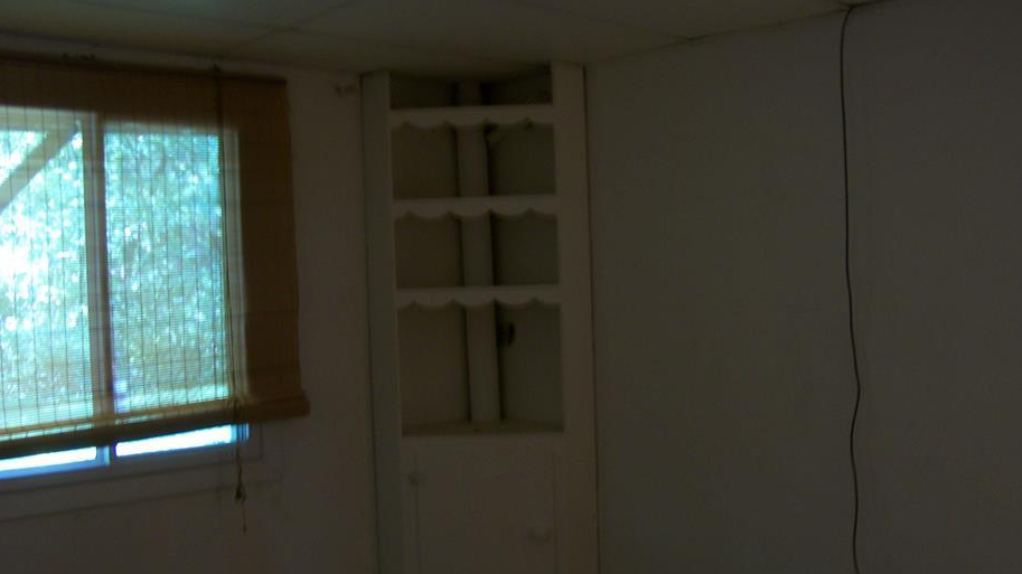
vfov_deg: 26.9
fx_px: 1192
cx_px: 490
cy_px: 384
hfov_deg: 46.4
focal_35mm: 44
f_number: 2.8
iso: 64
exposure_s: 1/2
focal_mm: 5.85
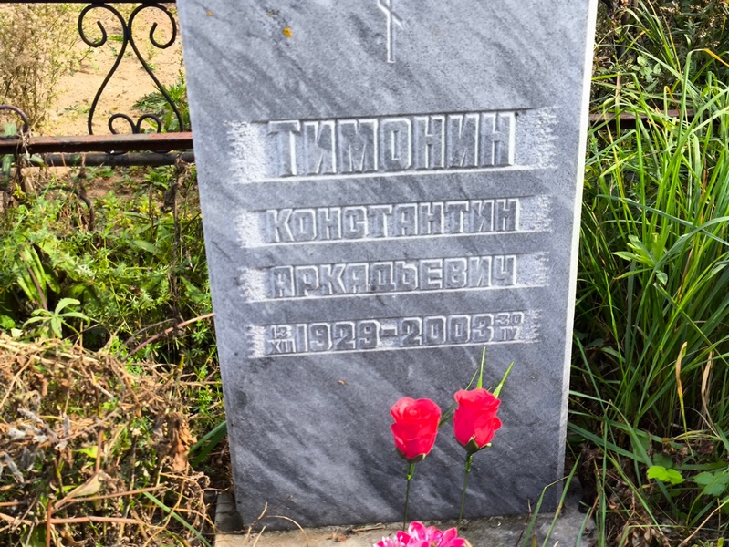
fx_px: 1053
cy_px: 274
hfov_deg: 38.2
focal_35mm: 50
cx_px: 364
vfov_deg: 29.1
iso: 50
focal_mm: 4.71
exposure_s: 1/187
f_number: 1.7
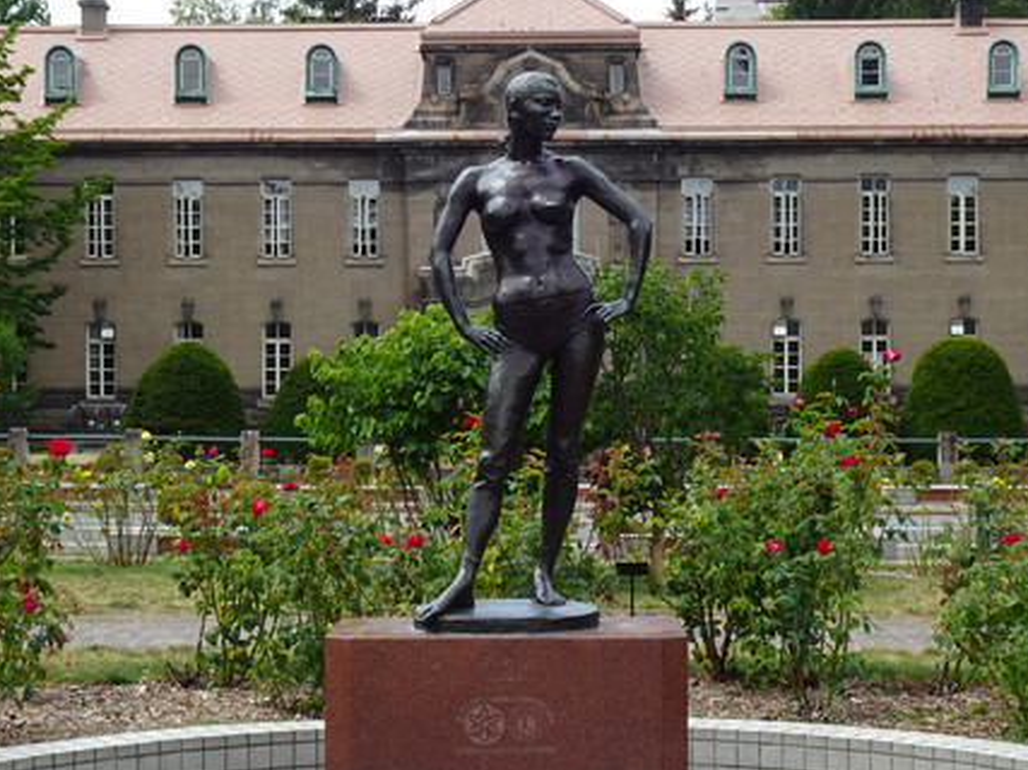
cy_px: 450
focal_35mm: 78
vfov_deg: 18.9
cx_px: 527
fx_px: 2316
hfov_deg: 25.0
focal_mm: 8.35
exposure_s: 1/200
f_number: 4.5
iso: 80
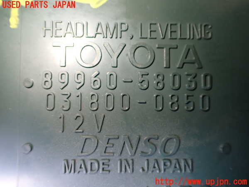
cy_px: 94
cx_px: 124
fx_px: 216
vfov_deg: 46.8
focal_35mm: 30
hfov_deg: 60.0
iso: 320
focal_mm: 5.4
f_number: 2.3
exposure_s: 1/125
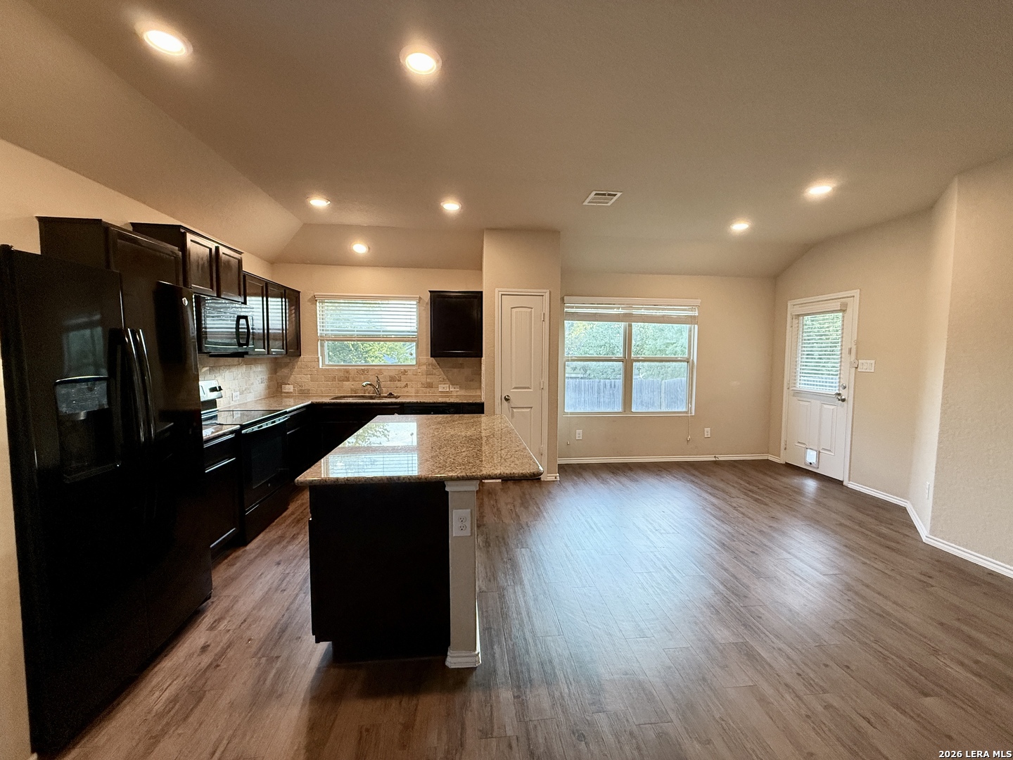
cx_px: 506
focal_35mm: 14
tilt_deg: -2.8
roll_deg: -1.1
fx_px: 410
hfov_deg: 102.1
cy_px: 380
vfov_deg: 85.7
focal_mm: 2.22
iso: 400
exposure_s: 1/120
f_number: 2.2
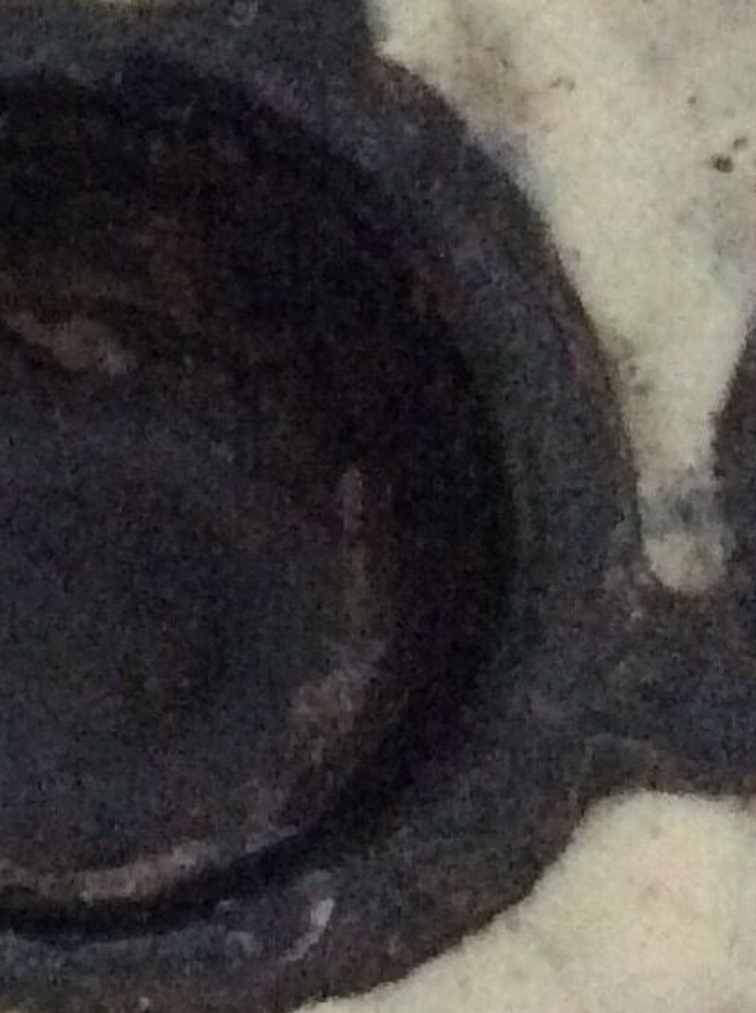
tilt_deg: -68.8
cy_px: 257
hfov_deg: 9.5
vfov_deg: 13.4
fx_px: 4294
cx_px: -668
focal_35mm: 147
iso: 500
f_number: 2.4
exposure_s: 1/17
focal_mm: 3.3
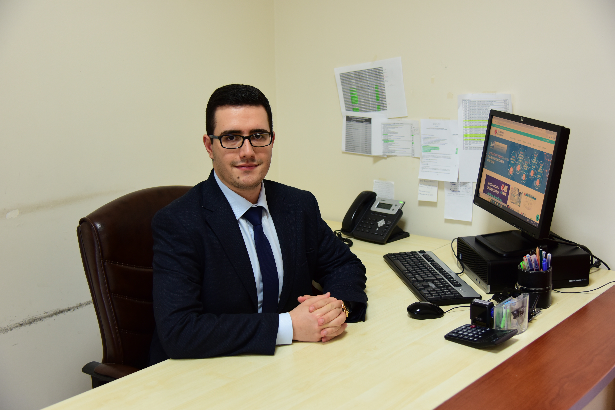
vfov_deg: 30.5
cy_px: 205
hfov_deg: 44.5
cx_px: 308
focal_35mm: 44
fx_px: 752
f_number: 4
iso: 900
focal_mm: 44
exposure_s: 1/50
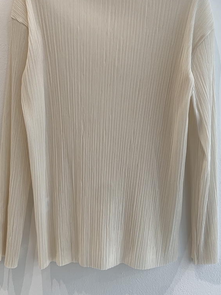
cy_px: 101
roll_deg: -0.3
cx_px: 112
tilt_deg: -0.8
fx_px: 315
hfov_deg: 38.6
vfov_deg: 49.4
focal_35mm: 37
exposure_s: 1/120
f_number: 1.8
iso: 32
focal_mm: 4.25
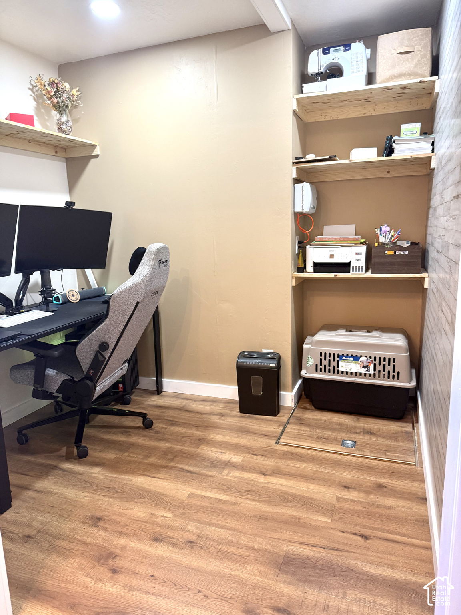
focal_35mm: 24
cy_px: 308
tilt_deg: -12.1
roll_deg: +0.4
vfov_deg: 71.6
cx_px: 230
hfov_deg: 56.8
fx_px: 426
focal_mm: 6.76
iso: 200
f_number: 1.78
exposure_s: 1/60
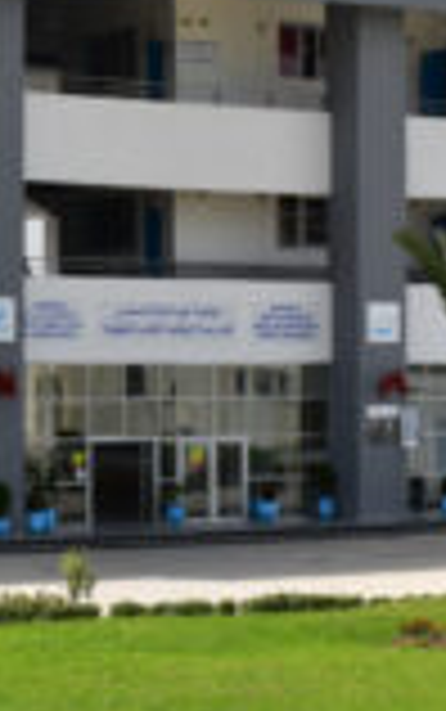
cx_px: 216
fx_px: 2455
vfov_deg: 16.5
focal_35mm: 126
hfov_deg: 10.4
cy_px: 356
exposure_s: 1/500
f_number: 11
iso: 400
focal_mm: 29
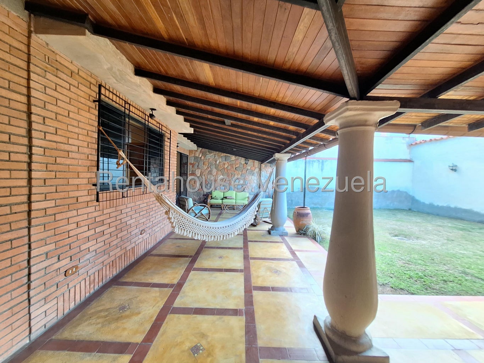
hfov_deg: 106.2
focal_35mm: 13
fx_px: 182
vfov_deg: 89.9
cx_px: 242
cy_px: 182
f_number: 2.2
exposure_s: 1/40
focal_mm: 1.74
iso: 160
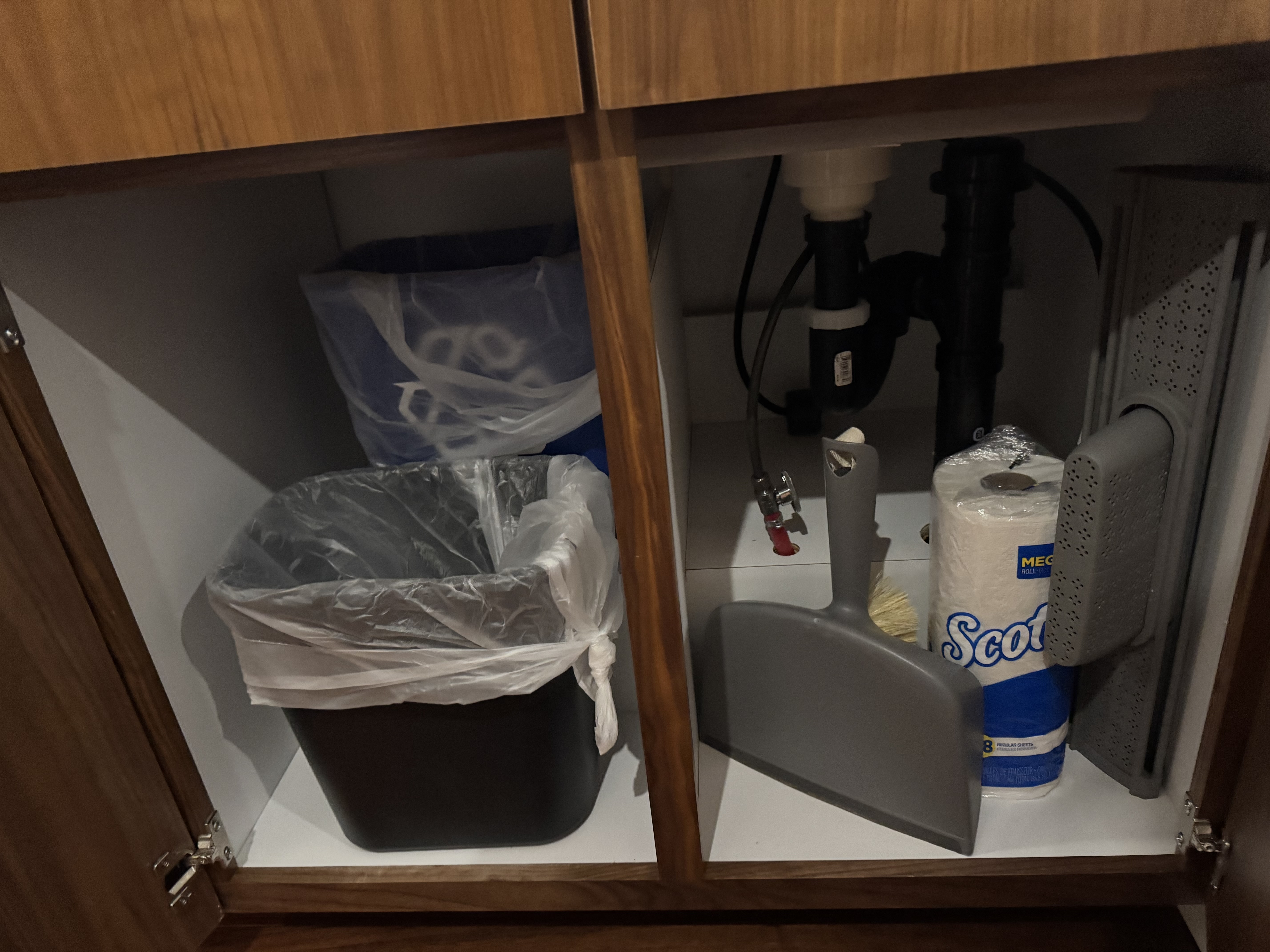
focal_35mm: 24
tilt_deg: -27.3
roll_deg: +6.4
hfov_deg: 71.6
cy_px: 476
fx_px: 881
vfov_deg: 56.8
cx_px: 635
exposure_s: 1/27
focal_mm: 6.76
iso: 1250
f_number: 1.78
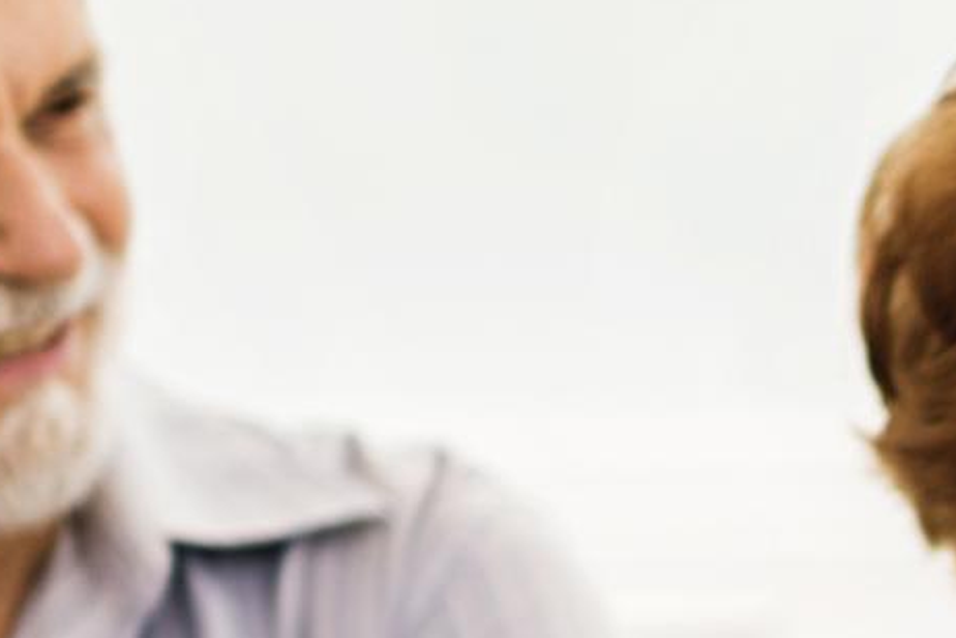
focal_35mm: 471
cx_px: 2255
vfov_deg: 2.9
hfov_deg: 4.3
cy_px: 1161
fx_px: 12507
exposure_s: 1/640
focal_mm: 85
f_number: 1.4
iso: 100
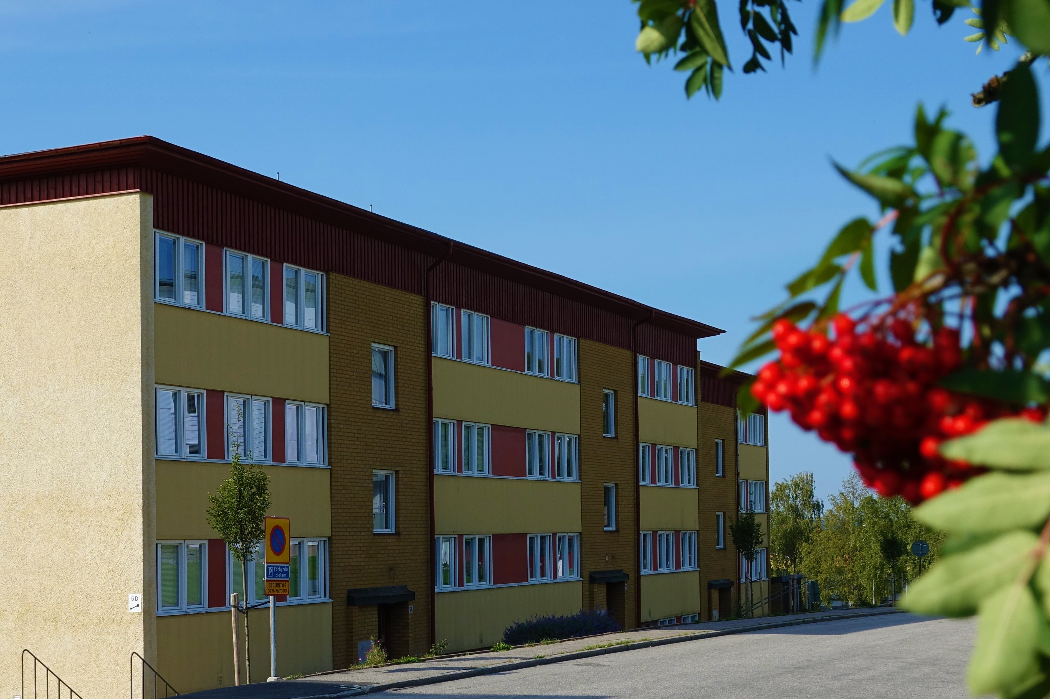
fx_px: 1196
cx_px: 525
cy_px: 350
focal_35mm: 41
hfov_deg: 47.4
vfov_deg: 32.6
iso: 100
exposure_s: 1/1000
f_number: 4
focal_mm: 15.17
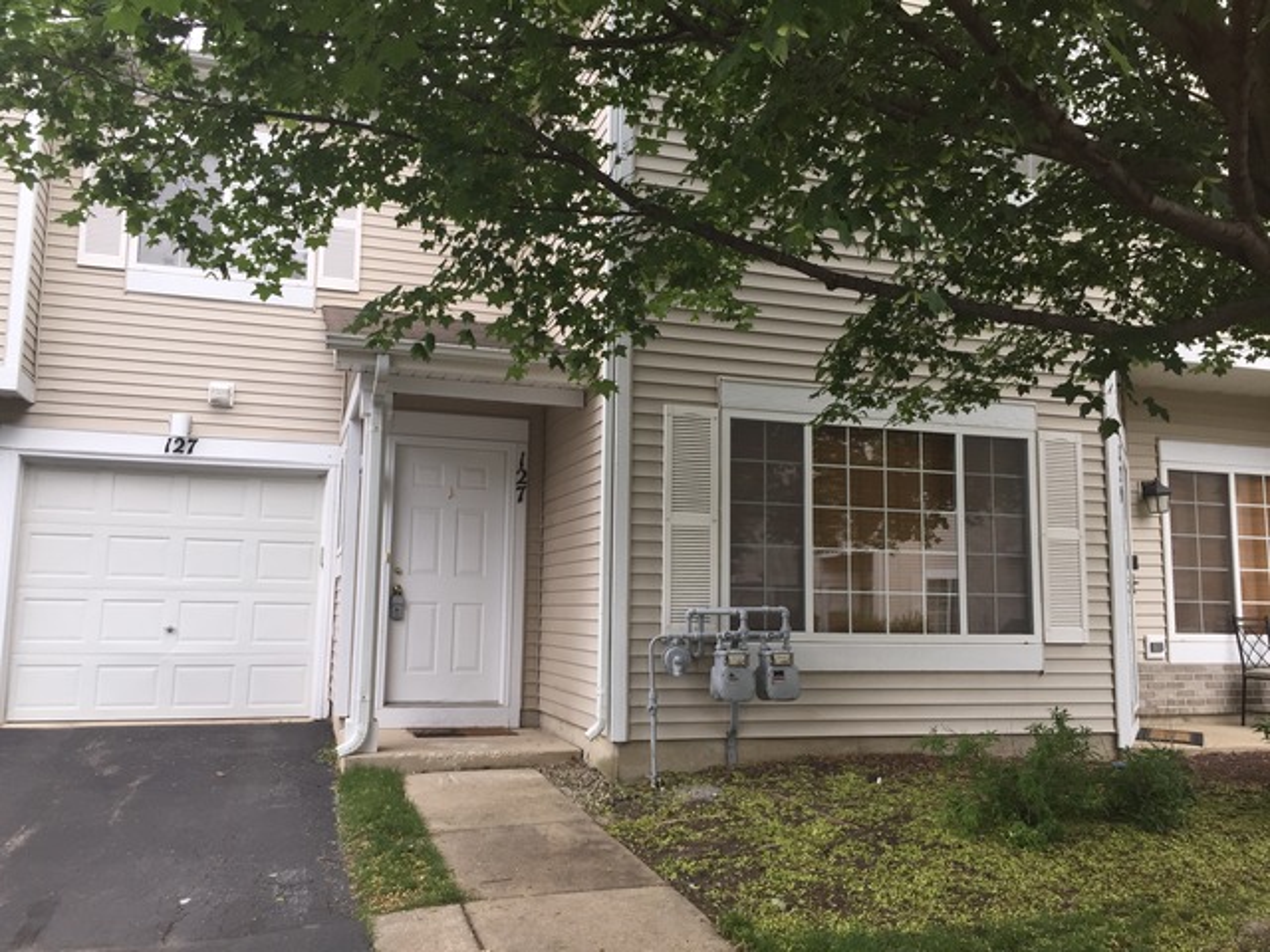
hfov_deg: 61.7
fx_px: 1064
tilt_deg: +6.3
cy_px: 476
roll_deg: -2.2
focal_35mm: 29
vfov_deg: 48.2
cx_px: 635
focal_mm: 4.15
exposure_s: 1/520
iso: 32
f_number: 2.2
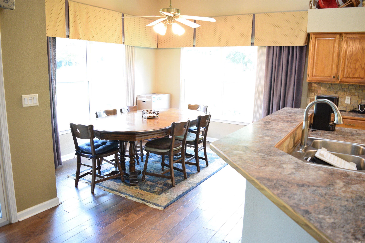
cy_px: 122
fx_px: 274
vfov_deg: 47.9
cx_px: 182
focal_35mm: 27
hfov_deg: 67.4
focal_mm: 18
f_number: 3.5
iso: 1600
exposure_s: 1/80
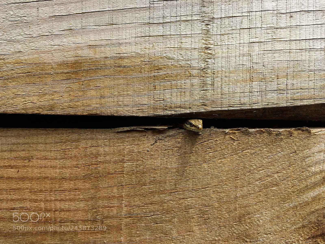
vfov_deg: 48.2
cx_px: 162
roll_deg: -0.5
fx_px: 272
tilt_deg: -1.2
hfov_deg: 61.7
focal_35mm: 29
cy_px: 122
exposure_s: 1/686
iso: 25
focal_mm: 4.15
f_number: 2.2
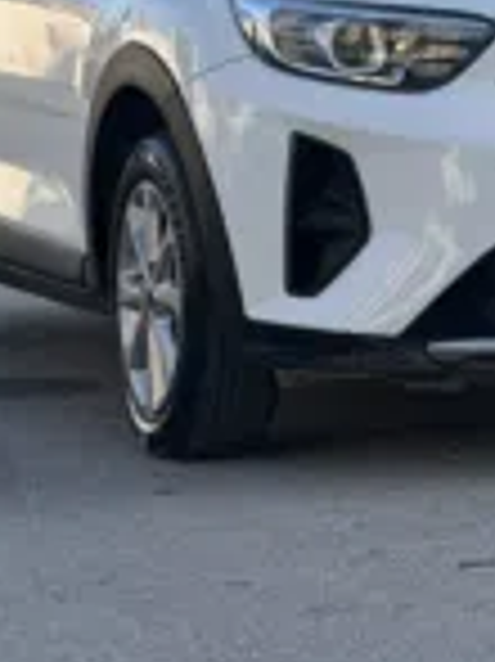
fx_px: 4010
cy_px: -207
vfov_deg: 9.3
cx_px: 450
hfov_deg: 7.0
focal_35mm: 210
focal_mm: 9
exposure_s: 1/356
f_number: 2.8
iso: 32
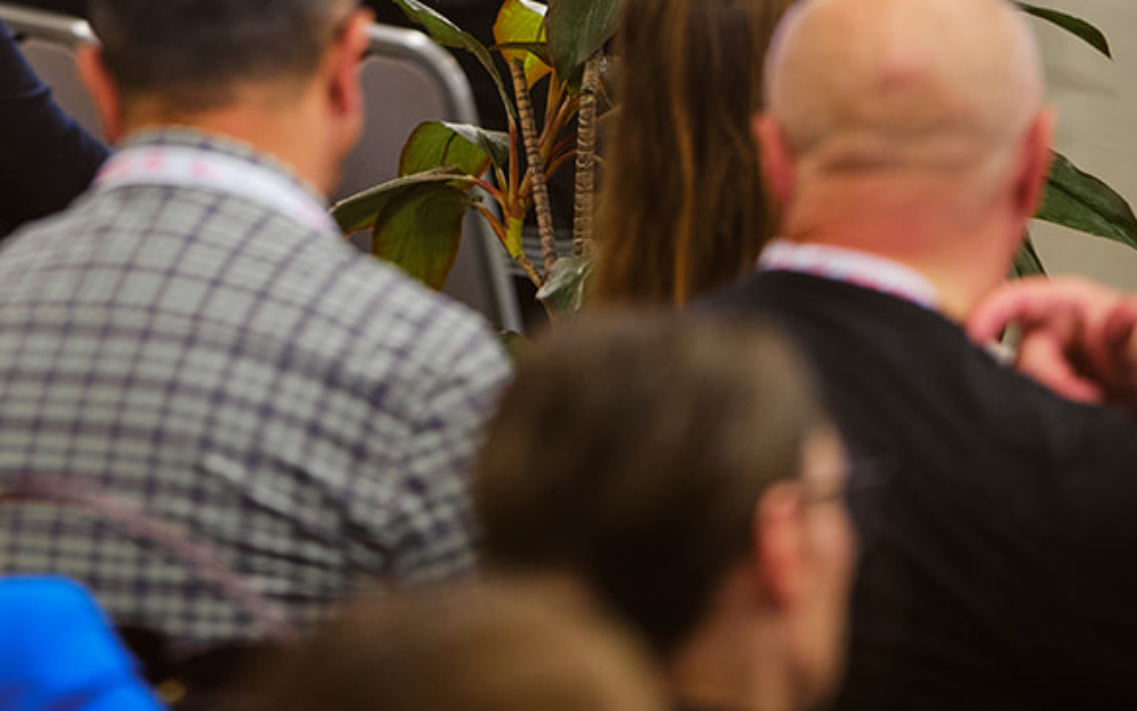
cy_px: -511
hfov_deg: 6.7
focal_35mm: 315
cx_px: 166
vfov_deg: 4.1
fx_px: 9764
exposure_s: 1/200
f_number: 1.2
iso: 320
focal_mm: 75
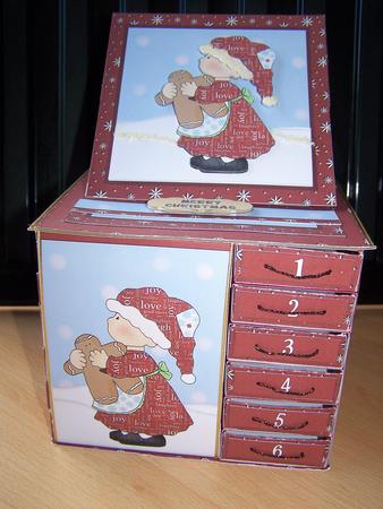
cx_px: 192
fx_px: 560
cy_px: 254
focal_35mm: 38
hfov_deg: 37.8
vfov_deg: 49.0
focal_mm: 6.3
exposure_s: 1/60
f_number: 2.8
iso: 80
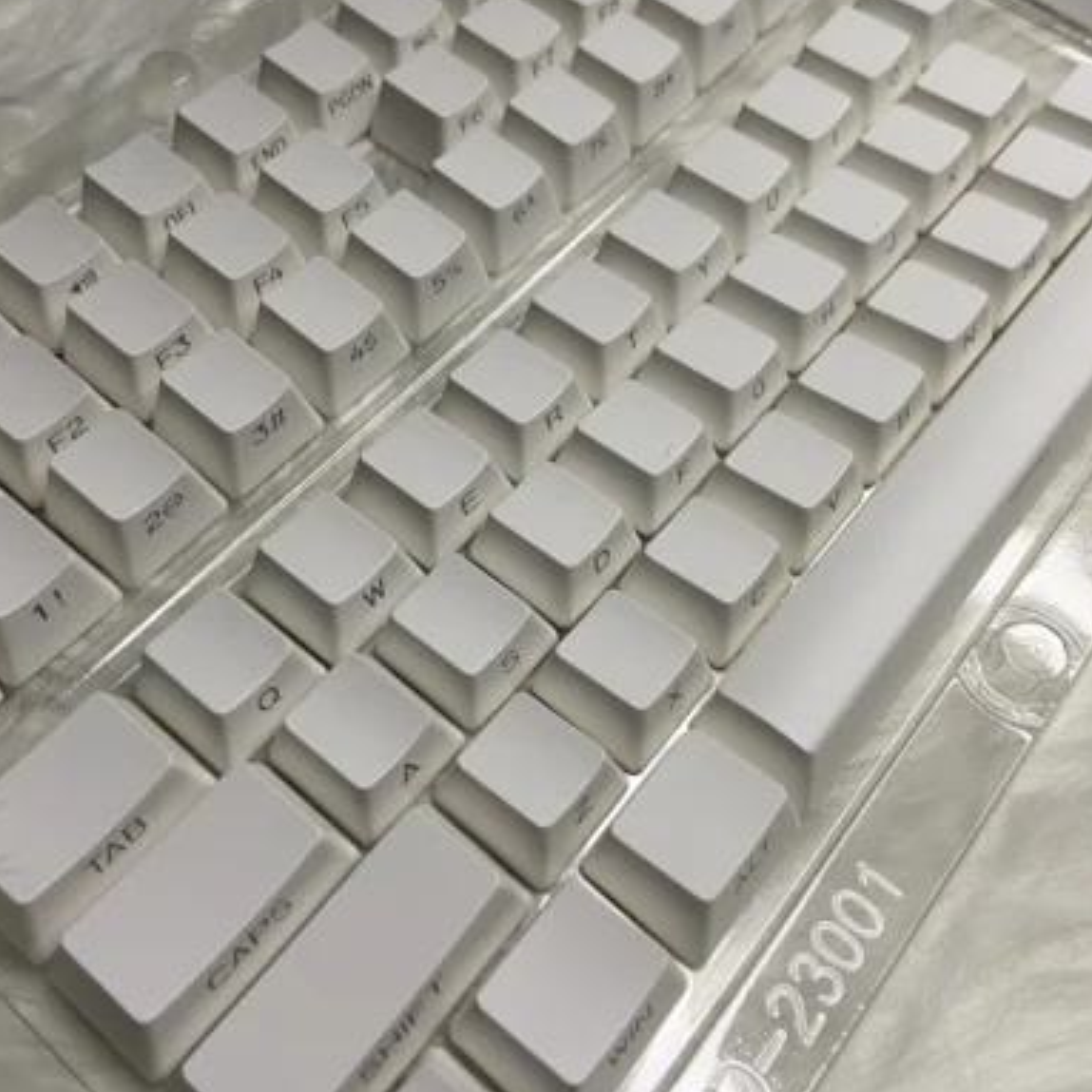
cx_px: 522
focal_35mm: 36
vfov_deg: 45.9
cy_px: 465
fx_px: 1285
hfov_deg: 46.0
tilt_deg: -57.3
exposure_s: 1/94
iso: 125
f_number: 1.8
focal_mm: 4.25
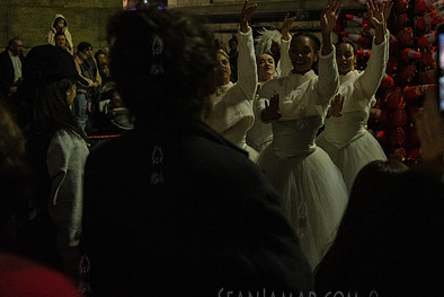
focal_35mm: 55
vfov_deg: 24.6
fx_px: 679
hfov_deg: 35.9
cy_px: 109
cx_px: 295
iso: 8000
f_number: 3.2
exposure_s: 1/200
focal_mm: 36
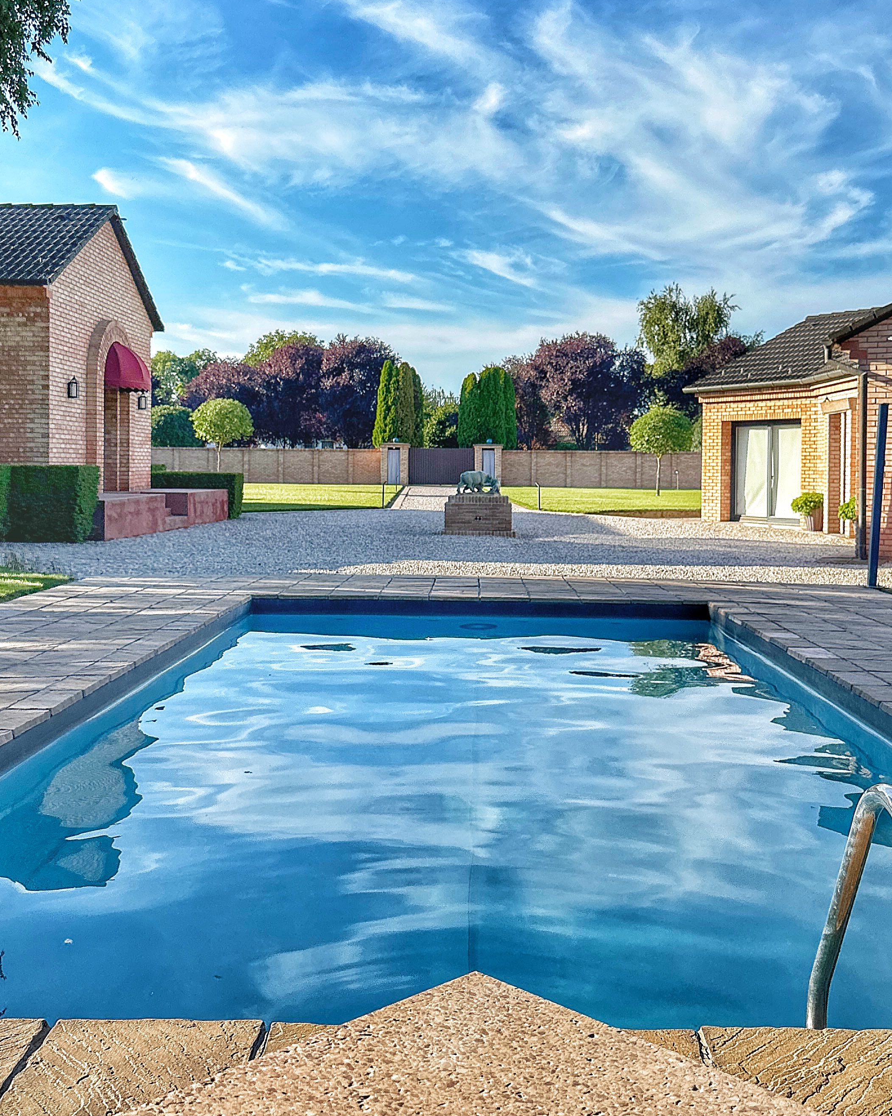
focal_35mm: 36
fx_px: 1188
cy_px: 473
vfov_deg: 50.1
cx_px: 465
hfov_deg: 41.1
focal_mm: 6.86
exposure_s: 1/4545
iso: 80
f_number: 1.78
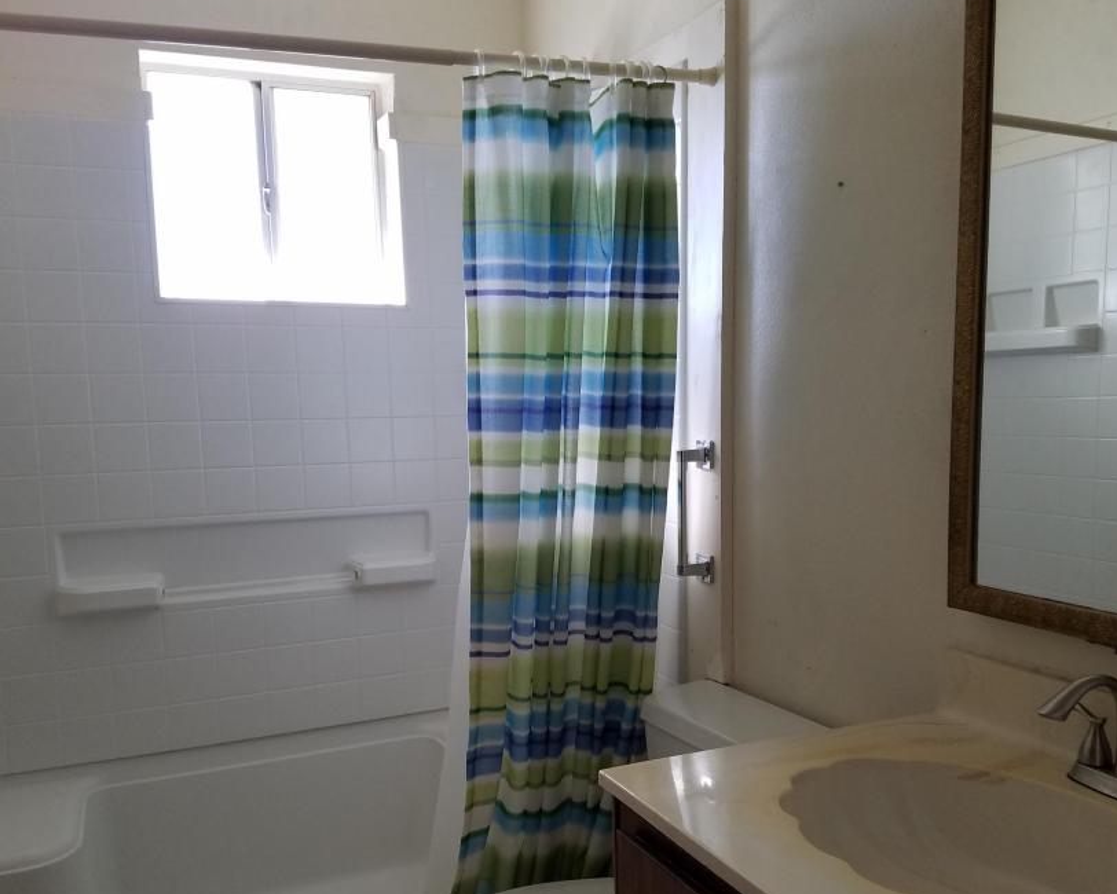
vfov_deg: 45.7
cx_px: 583
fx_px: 1058
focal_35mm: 32
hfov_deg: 55.6
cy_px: 506
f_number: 1.7
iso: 100
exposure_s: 1/60
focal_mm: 4.2
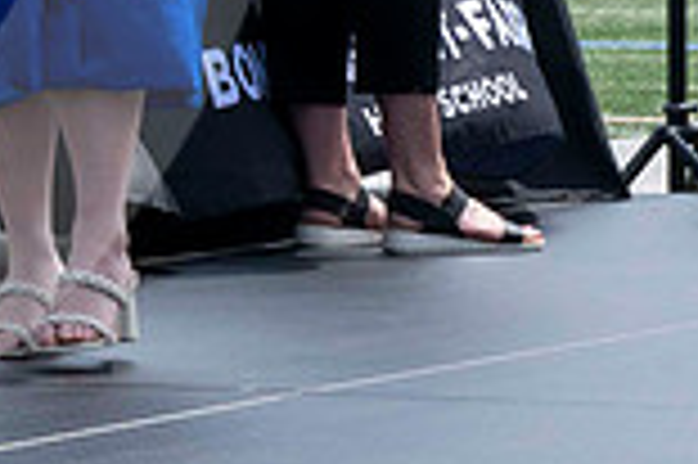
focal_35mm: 456
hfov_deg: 4.5
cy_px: -690
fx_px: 8832
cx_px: -747
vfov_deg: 3.0
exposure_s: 1/250
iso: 200
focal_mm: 70
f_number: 13
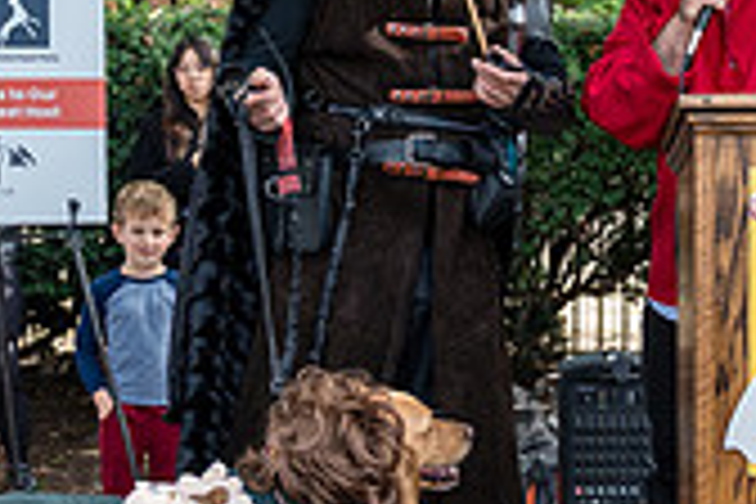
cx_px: 531
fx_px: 1890
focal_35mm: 90
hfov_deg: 22.5
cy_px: 360
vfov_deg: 15.1
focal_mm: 26
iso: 1000
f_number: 4
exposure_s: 1/800
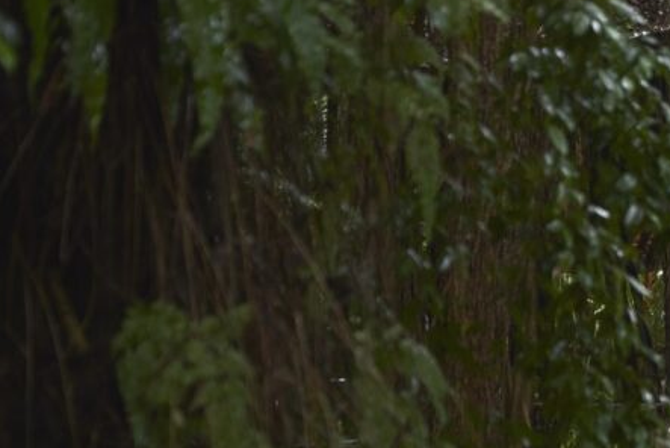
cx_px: 681
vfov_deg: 7.6
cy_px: 285
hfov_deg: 11.3
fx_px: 3352
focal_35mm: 180
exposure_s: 1/200
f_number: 2.8
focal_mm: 70
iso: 400
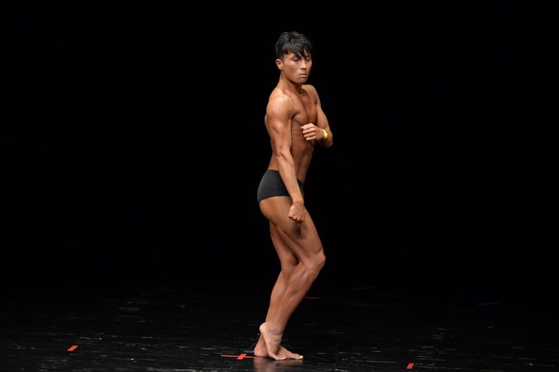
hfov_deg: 7.2
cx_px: 280
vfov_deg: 4.8
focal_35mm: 285
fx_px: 4423
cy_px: 186
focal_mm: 190
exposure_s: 1/400
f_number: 5.6
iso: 3200
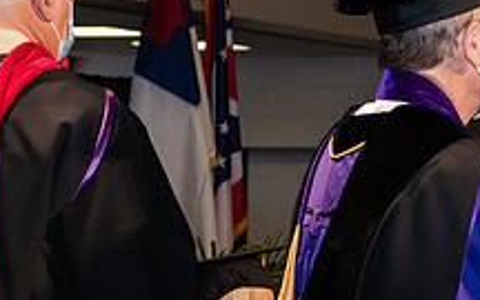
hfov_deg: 12.0
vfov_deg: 7.7
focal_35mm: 170
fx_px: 2224
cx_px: 584
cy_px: 168
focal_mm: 62
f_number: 6.3
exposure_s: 1/200
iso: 1600
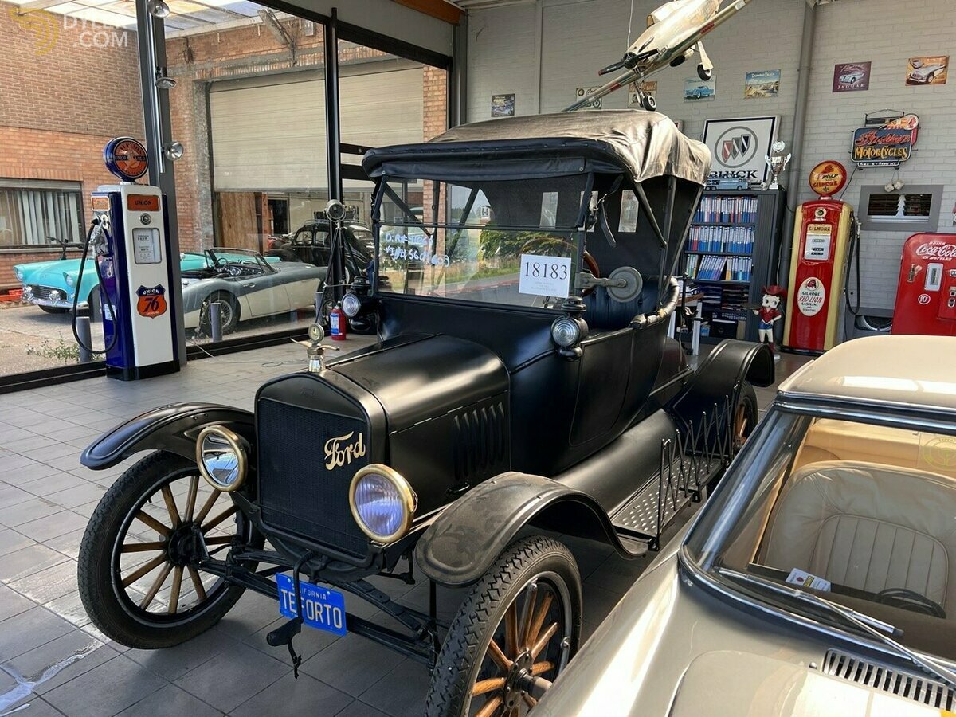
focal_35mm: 26
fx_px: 718
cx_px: 478
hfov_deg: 67.3
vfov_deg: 53.1
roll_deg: -1.0
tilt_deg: -11.5
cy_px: 358
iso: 50
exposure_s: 1/252
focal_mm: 5.7
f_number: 1.5
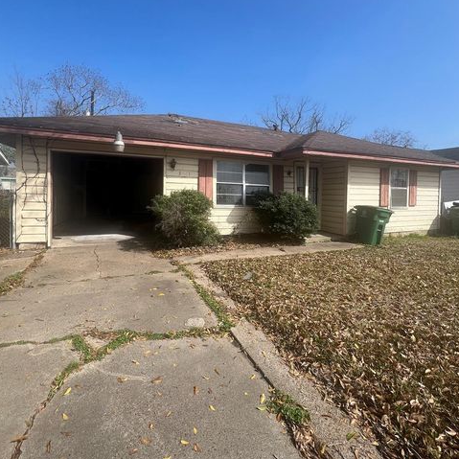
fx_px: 240
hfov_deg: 87.4
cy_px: 201
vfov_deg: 87.0
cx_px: 234
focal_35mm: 16
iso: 32
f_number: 1.8
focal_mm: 1.57
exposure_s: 1/1277
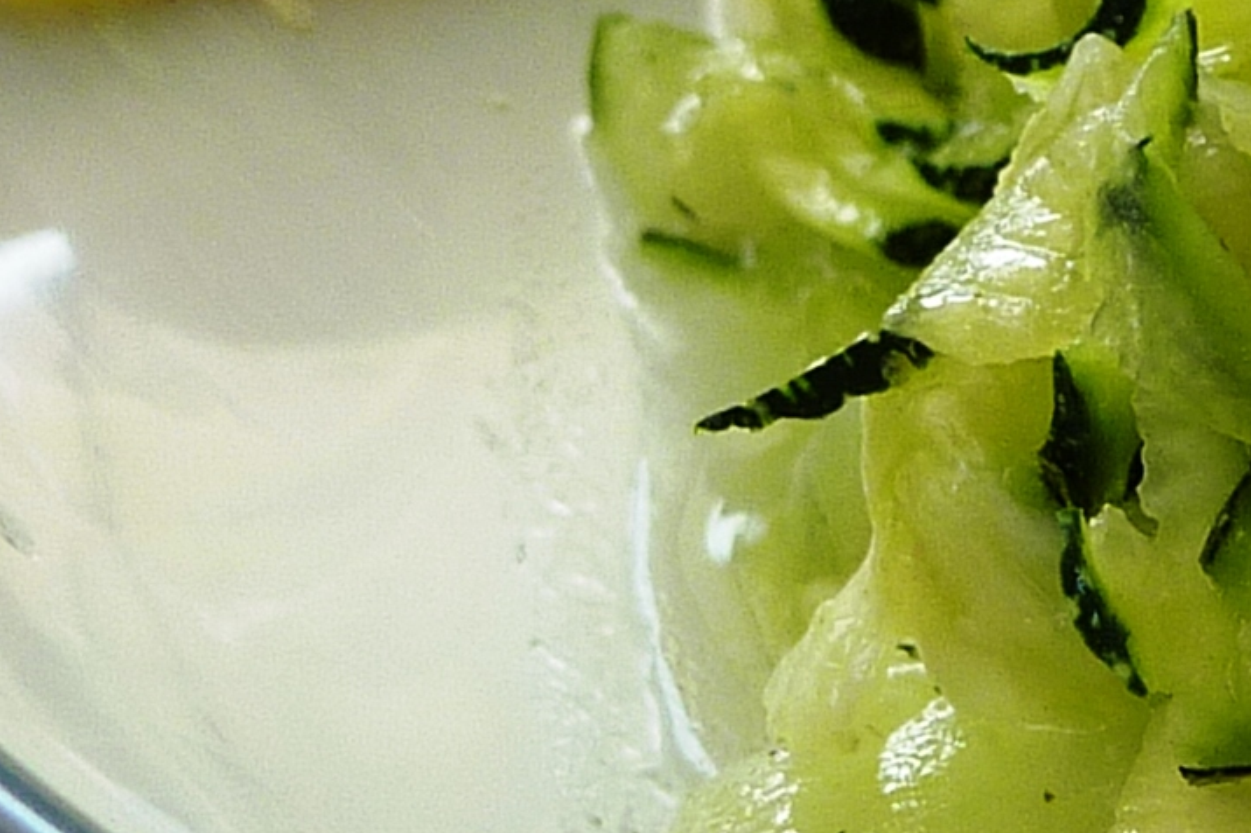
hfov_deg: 13.3
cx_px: 1368
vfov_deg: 9.0
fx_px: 5279
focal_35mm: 152
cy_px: 416
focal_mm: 4.7
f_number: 4
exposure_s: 1/160
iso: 80
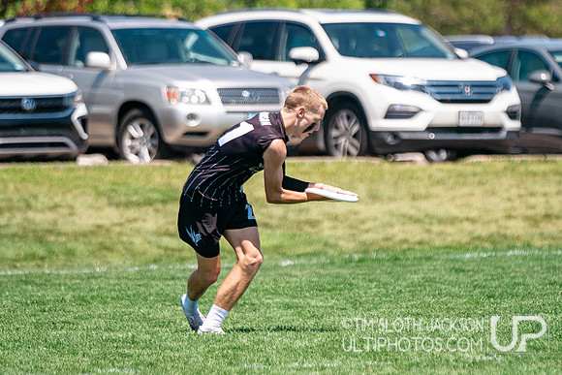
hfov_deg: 4.8
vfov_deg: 3.2
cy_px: 175
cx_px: 294
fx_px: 6762
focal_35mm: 433
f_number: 2.8
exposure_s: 1/8000
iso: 640
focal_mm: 200
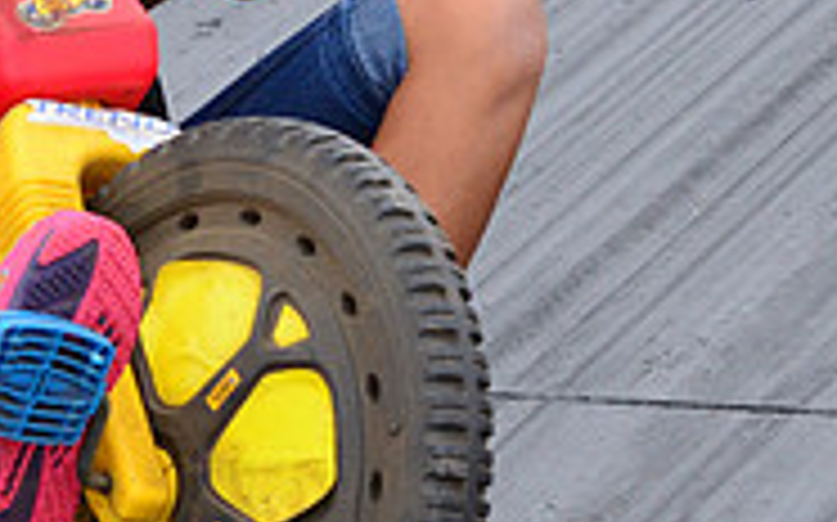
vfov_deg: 3.2
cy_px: 50
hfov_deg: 5.2
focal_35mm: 404
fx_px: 9201
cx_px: -4
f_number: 8
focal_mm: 85
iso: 1000
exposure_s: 1/1000
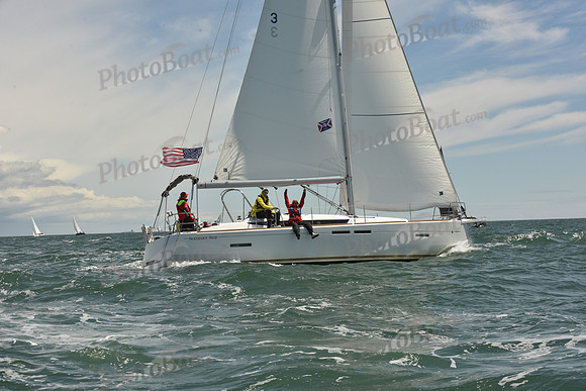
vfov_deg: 19.5
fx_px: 1140
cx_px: 293
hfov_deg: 28.8
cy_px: 196
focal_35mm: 70
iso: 320
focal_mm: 70
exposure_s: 1/800
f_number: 13
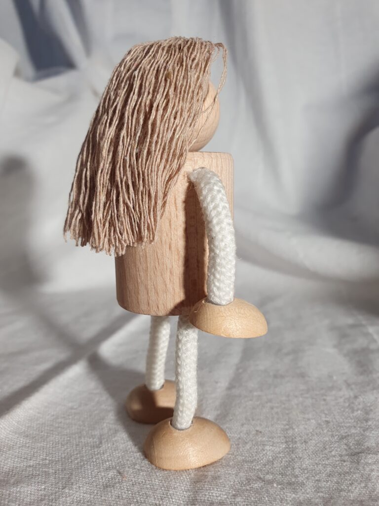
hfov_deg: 53.1
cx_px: 190
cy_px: 253
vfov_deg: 67.3
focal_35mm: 26
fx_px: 380
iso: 64
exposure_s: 1/100
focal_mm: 4.32
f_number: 2.4
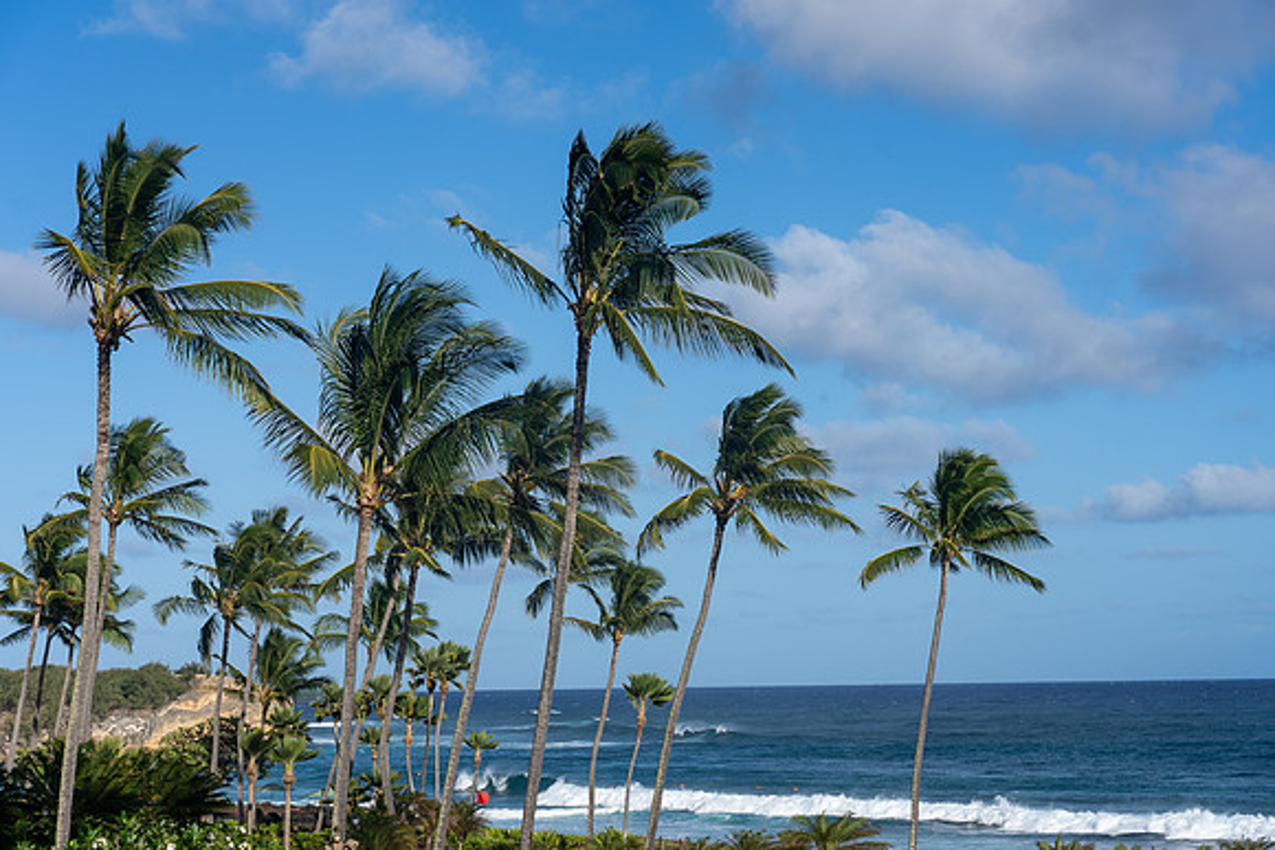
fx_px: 2444
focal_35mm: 69
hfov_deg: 29.2
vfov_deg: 19.7
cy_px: 425
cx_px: 638
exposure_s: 1/800
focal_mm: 69
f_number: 5.6
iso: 50
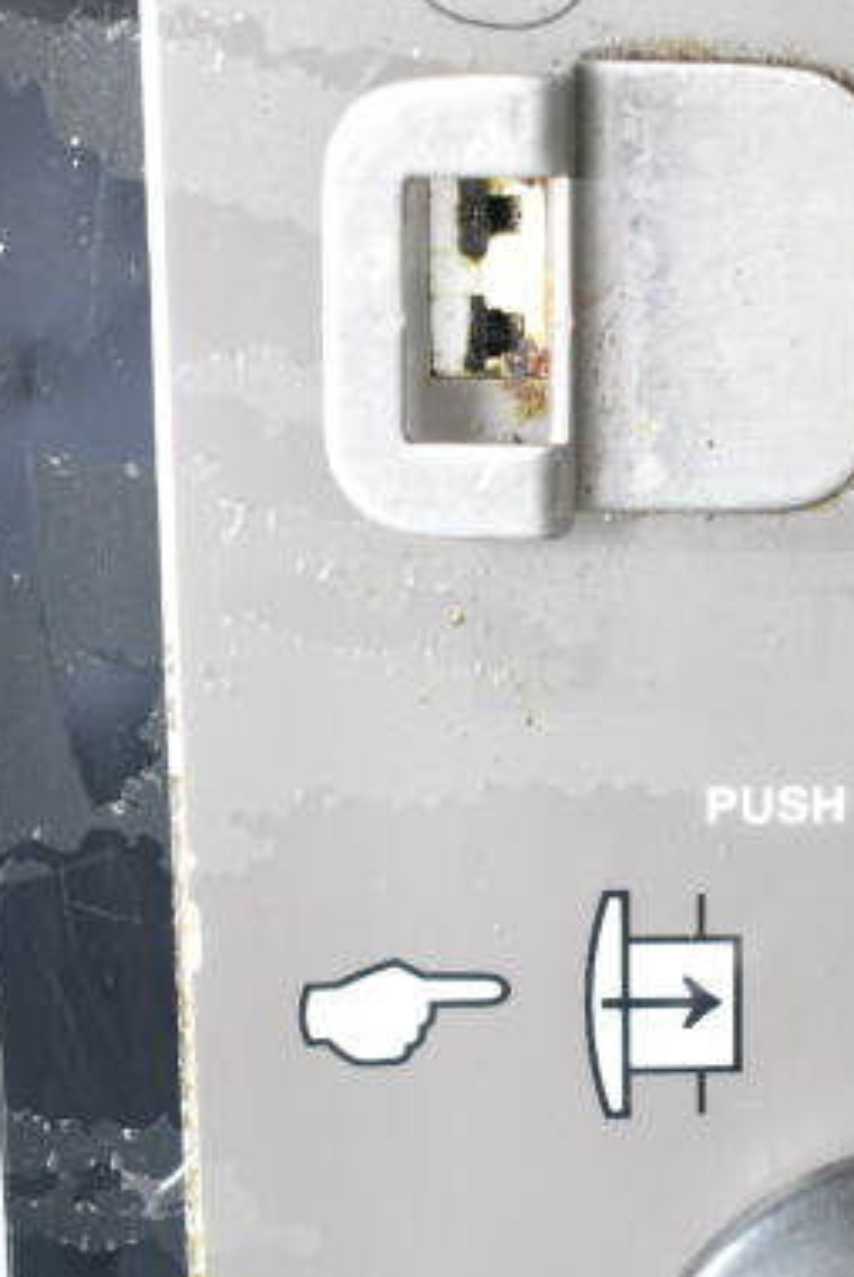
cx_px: 847
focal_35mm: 101
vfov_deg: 20.1
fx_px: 3587
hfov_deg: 13.4
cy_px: 444
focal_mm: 28
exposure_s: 1/80
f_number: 4.2
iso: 1600
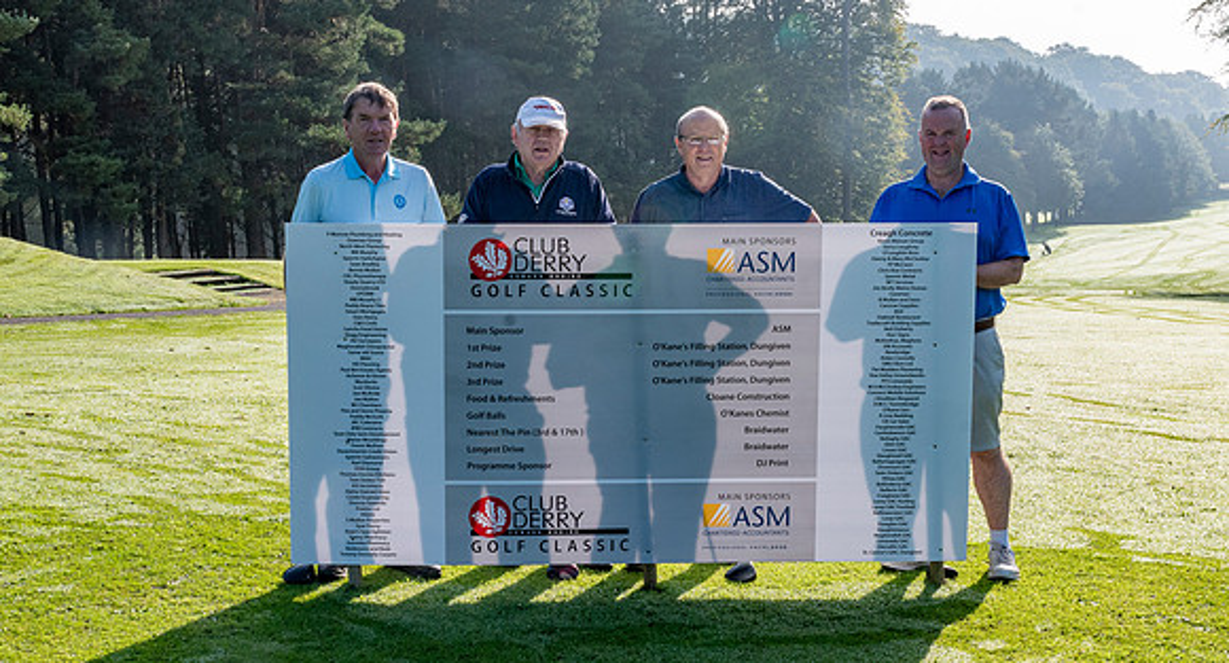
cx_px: 552
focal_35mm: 54
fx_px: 1744
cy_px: 357
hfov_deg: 38.8
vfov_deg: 21.5
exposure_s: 1/100
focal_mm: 26
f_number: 8
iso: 200
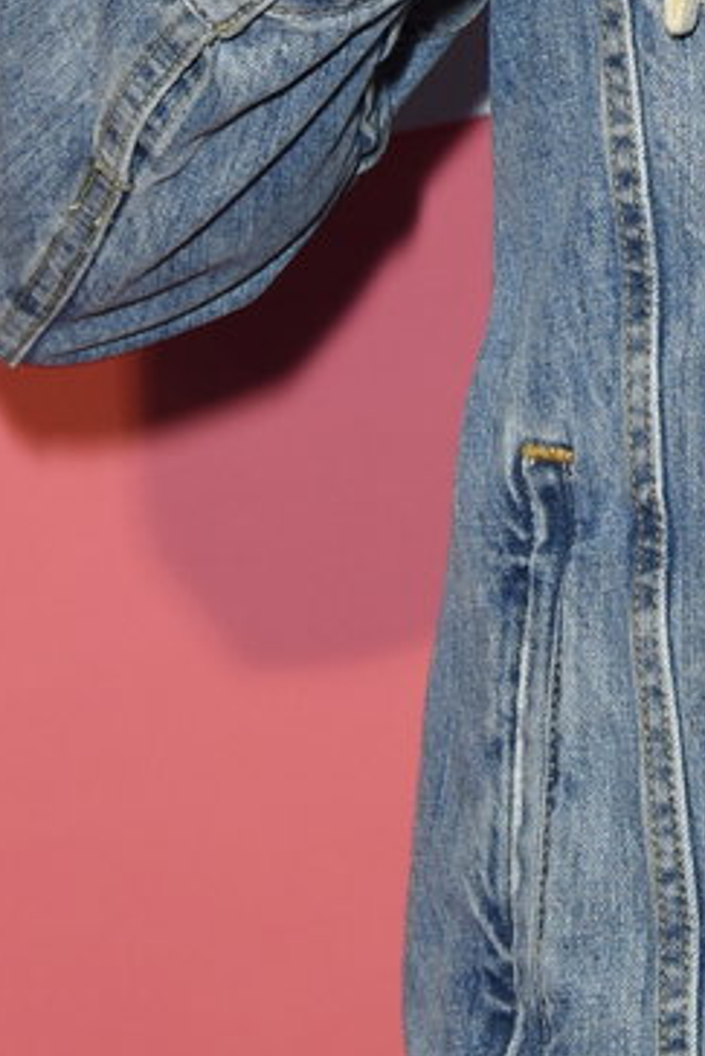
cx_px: 1259
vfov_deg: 7.9
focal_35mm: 257
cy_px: -252
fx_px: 7542
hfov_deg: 5.3
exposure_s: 1/250
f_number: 5.6
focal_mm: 52
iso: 800
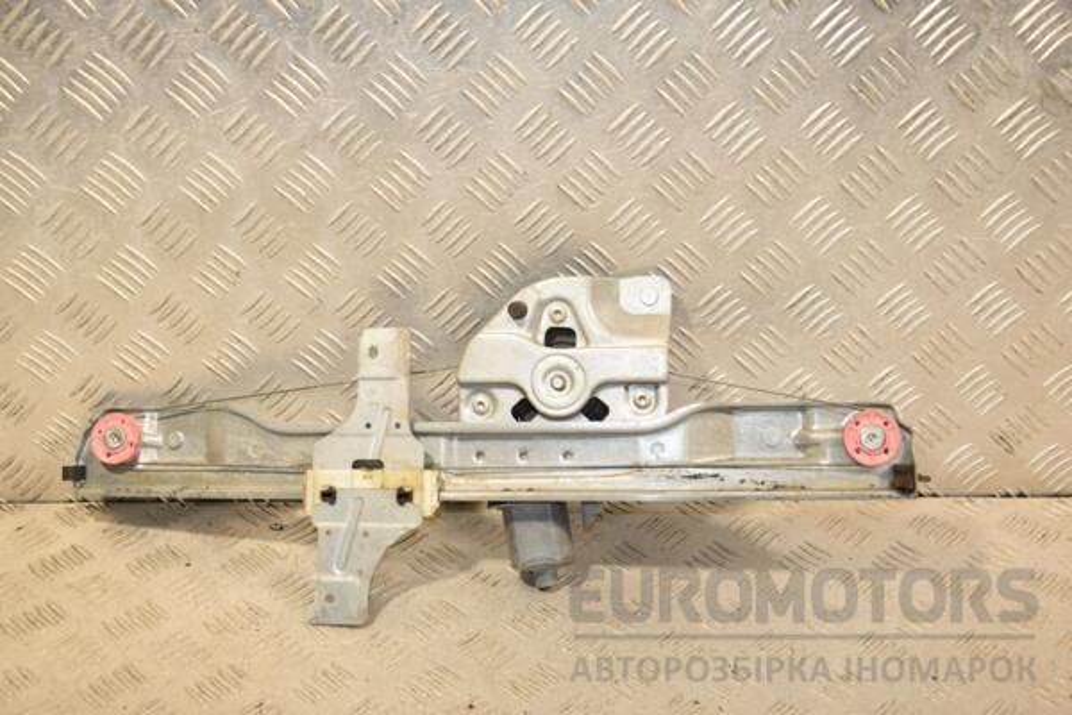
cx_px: 536
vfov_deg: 26.5
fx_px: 1519
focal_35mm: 51
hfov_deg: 38.9
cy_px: 358
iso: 800
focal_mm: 34
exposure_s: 1/200
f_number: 6.3
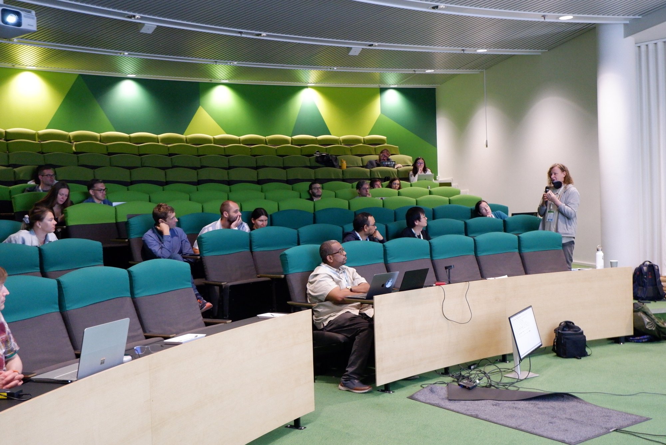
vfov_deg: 34.3
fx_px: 722
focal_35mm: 39
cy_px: 222
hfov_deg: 49.5
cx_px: 333
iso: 4000
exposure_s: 1/80
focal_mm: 26.4
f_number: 4.4
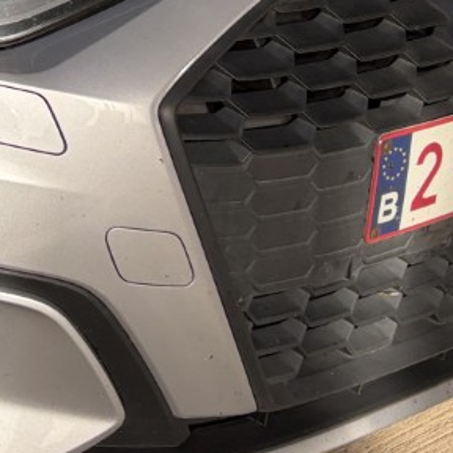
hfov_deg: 14.2
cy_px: -211
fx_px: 1703
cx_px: -225
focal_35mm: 115
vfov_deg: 14.2
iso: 50
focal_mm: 5.96
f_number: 1.6
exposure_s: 1/820
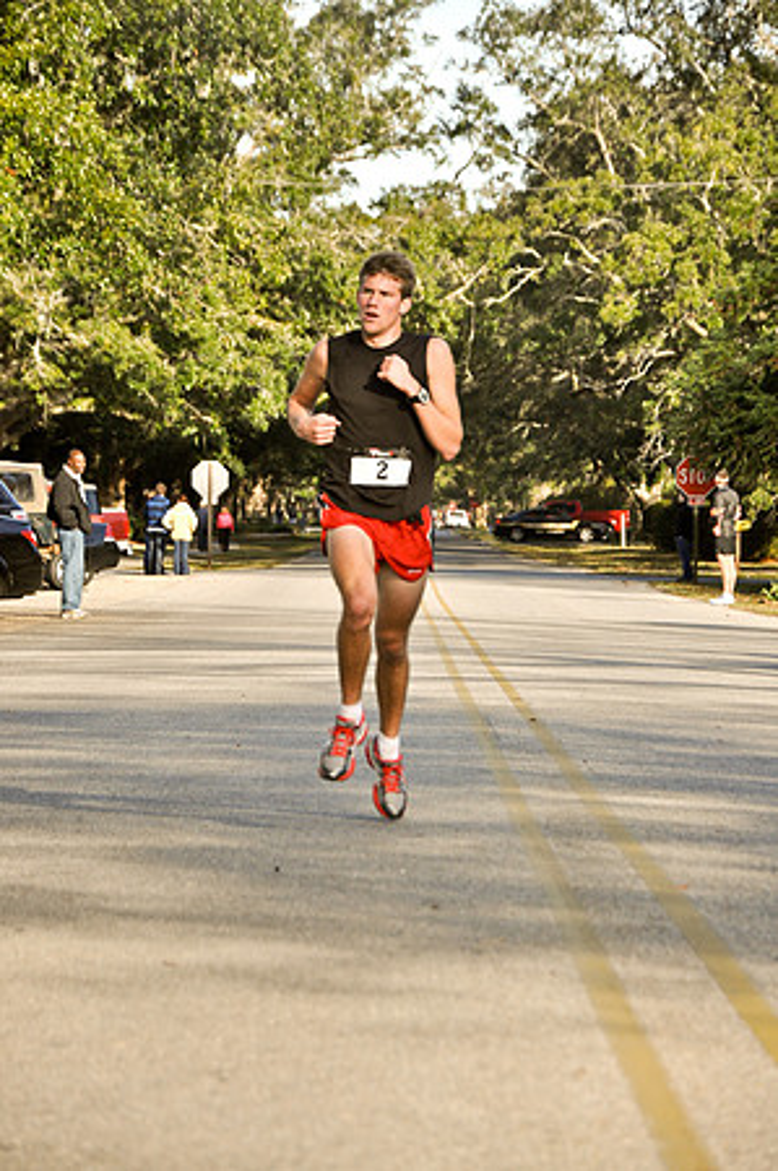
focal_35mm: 158
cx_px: 389
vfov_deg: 13.1
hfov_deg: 8.7
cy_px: 586
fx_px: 5117
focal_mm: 105
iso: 400
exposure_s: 1/640
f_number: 6.3
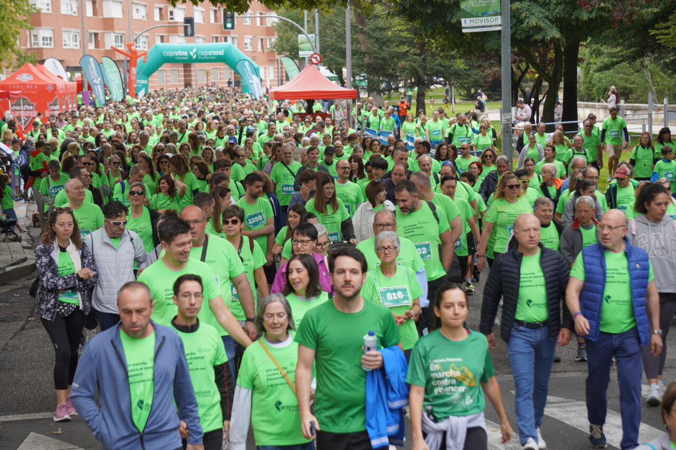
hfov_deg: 17.9
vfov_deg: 12.0
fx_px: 2140
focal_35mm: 114
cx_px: 338
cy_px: 225
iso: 160
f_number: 5.6
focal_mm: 76
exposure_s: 1/160
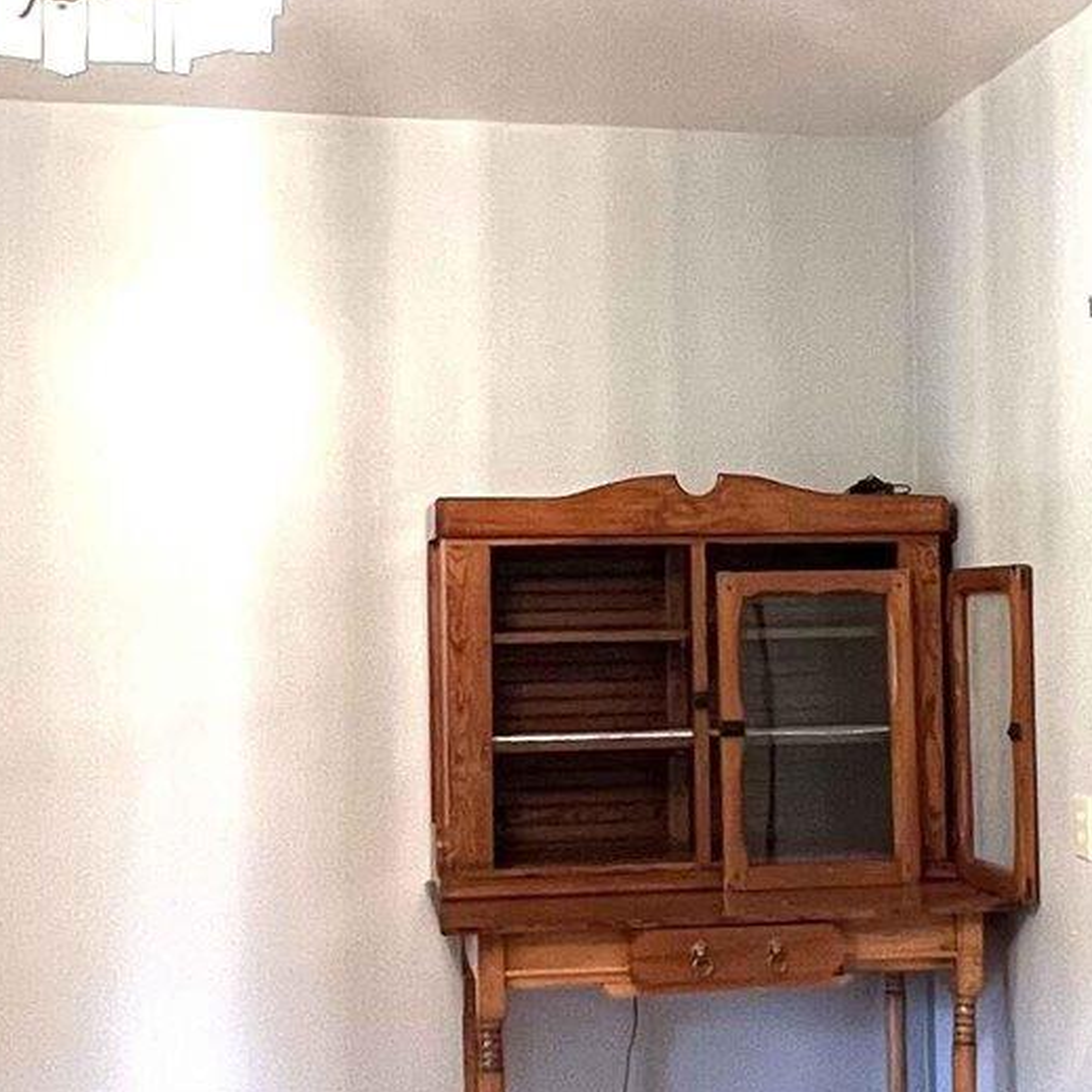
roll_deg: +1.3
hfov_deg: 33.2
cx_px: 680
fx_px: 1820
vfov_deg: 33.4
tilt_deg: +2.5
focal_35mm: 51
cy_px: 528
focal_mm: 1.57
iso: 200
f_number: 1.8
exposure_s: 1/60
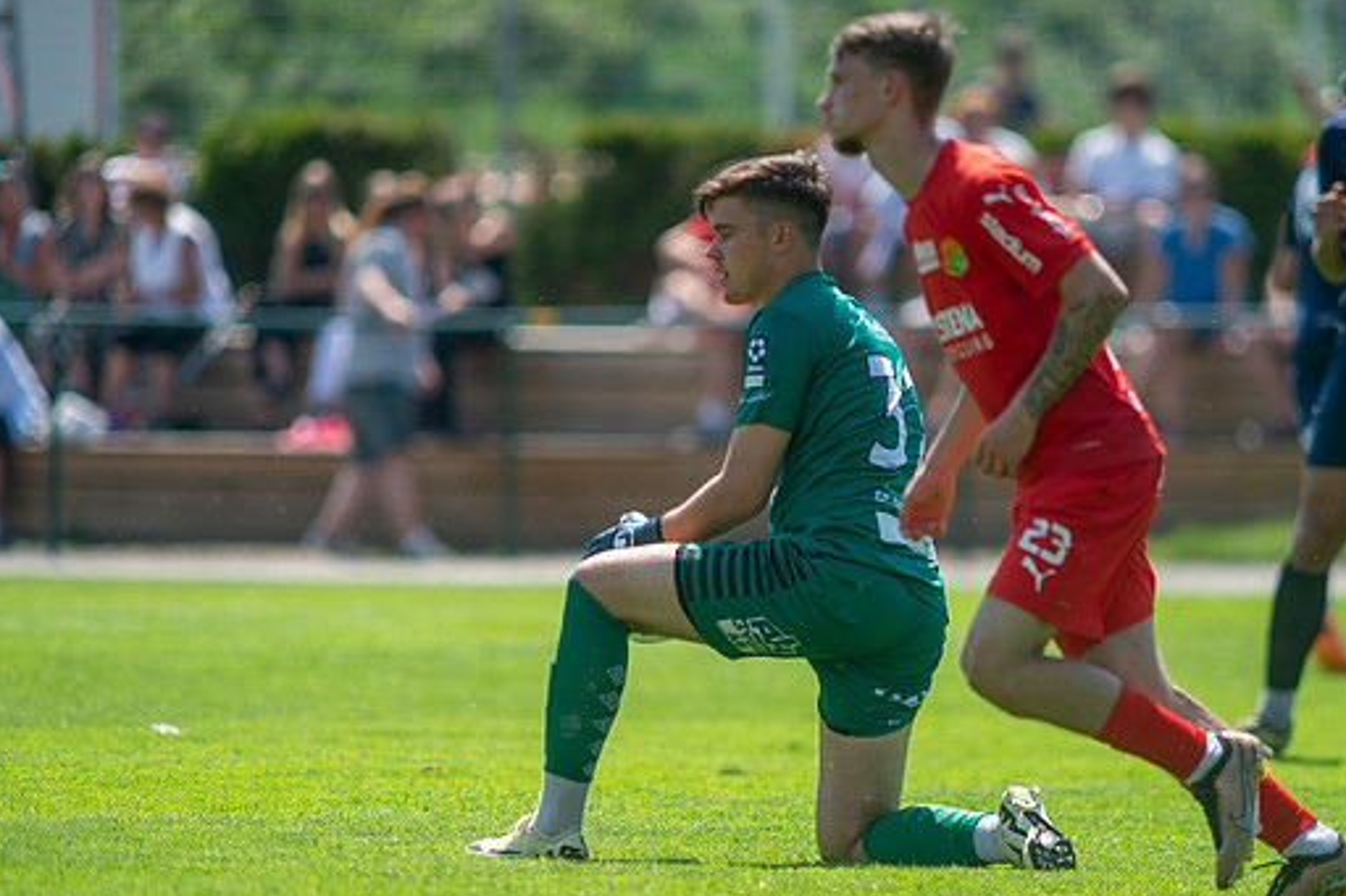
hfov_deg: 4.1
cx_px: 733
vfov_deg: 2.8
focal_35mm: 499
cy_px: 457
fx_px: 18650
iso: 320
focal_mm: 420
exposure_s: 1/2000
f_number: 4
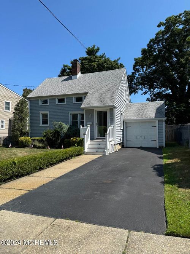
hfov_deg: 56.8
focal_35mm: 24
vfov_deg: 71.6
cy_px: 127
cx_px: 95
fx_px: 176
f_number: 1.78
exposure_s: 1/3597
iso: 80
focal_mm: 6.76
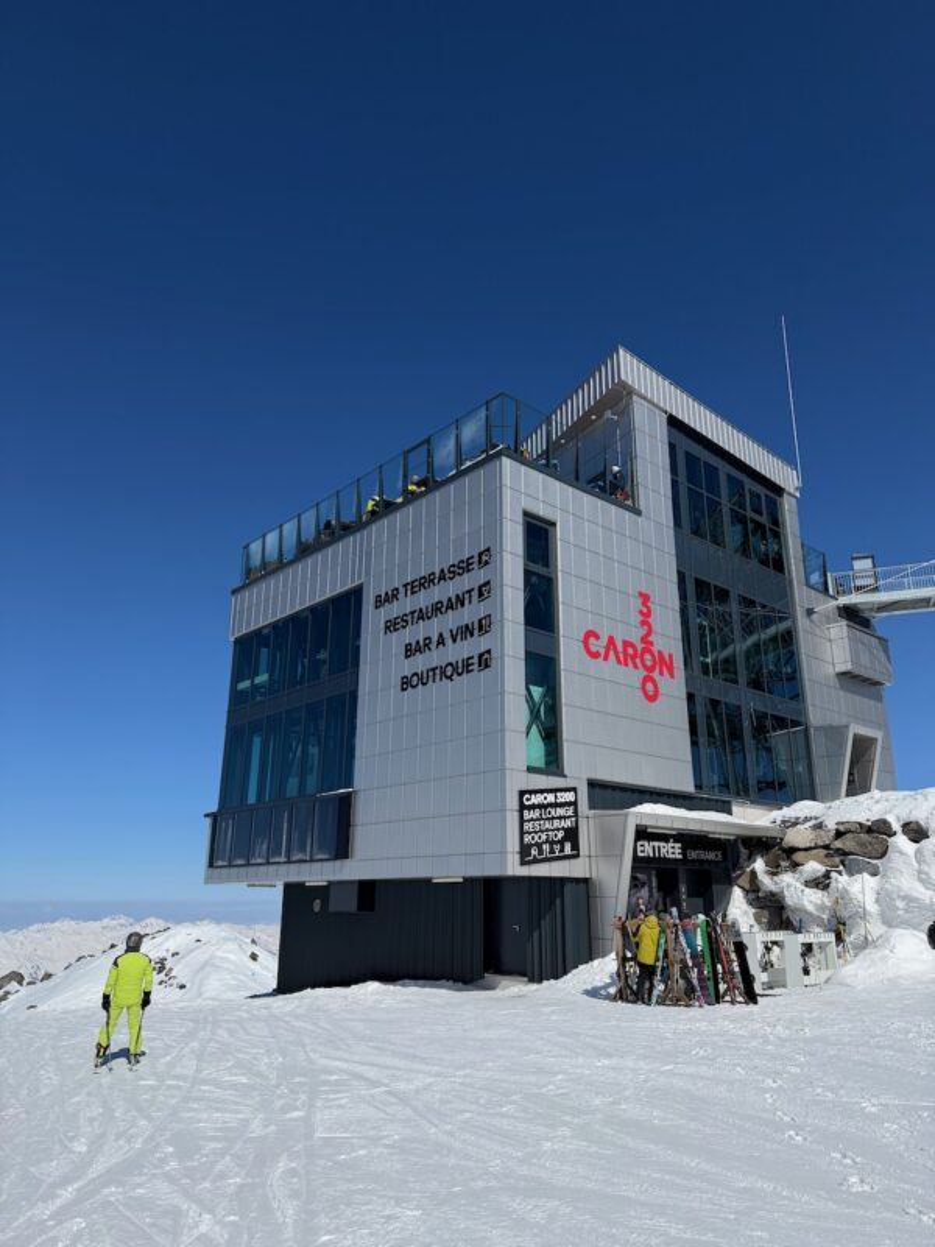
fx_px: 864
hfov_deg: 56.8
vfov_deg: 71.6
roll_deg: +0.0
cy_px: 624
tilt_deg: +18.3
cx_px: 468
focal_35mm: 24
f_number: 1.78
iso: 80
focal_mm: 6.76
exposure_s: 1/14286
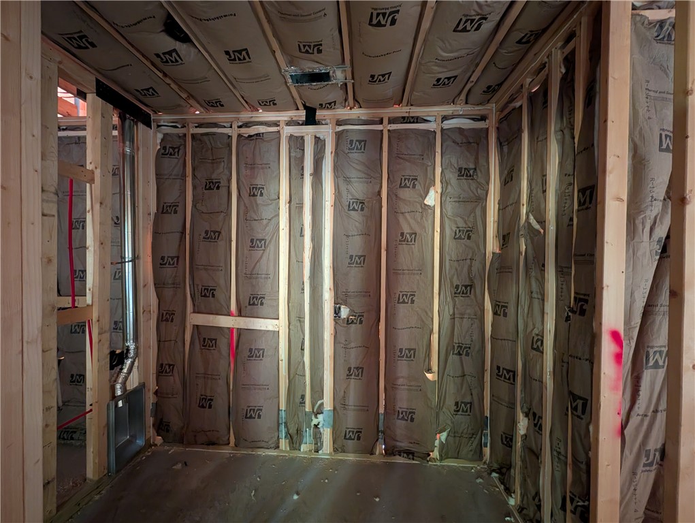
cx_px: 348
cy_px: 262
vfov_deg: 94.6
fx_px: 241
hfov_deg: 110.5
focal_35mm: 12
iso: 1648
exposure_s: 1/23.8
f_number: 1.7
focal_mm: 2.02
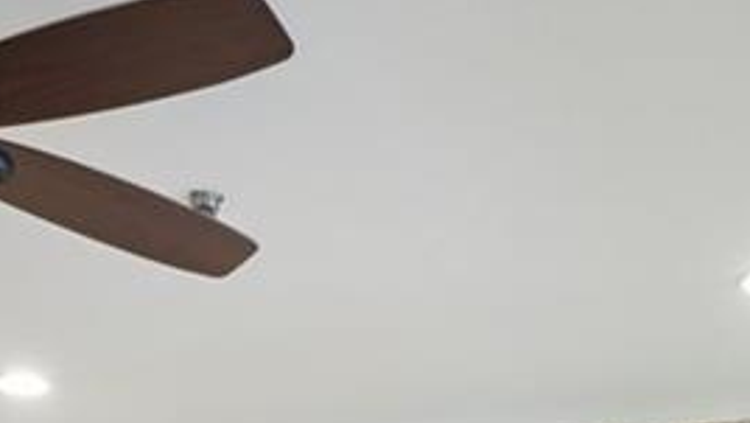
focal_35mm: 68
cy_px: 811
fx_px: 1353
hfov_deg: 31.0
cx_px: 400
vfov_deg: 14.9
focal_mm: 17
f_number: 11
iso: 800
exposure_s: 1/3.33
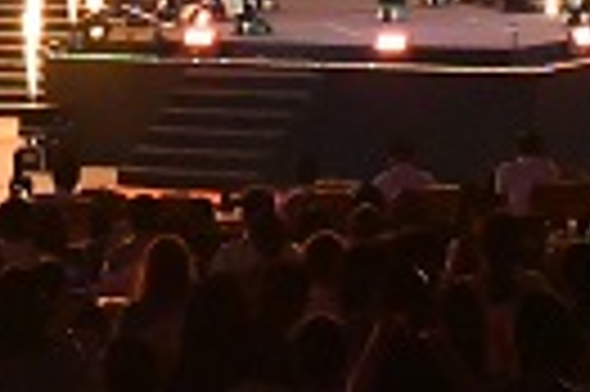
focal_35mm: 179
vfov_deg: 7.3
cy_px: -433
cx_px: 95
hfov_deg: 11.4
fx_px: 2930
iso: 12800
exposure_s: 1/500
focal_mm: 26
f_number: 11
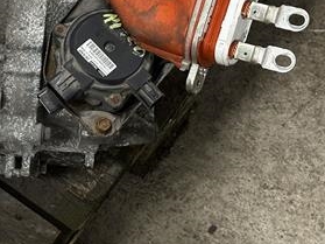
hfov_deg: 17.4
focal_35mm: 110
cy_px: 6
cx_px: -20
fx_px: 1032
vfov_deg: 13.3
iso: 200
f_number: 1.78
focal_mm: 6.86
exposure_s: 1/33
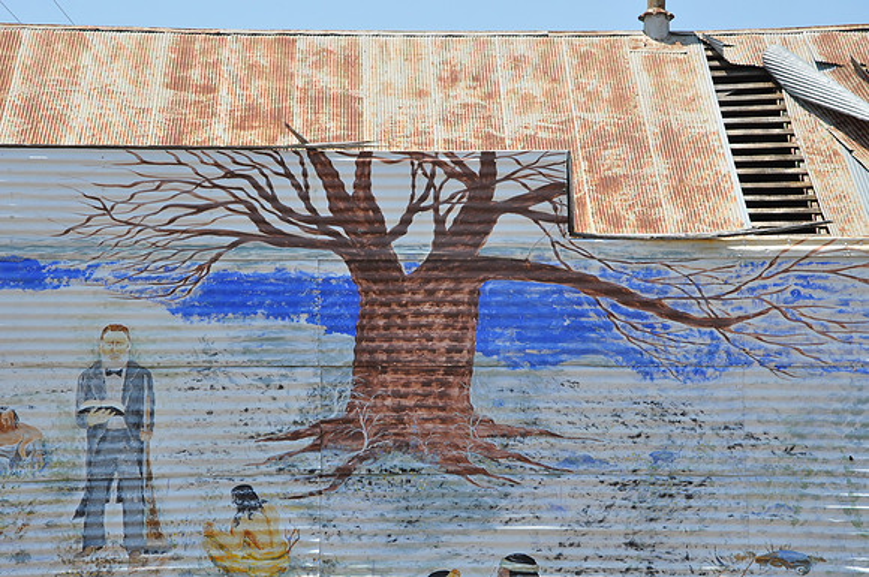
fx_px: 1808
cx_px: 434
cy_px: 288
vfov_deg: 18.1
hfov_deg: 27.0
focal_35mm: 75
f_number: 11
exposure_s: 1/125
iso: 200
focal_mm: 50
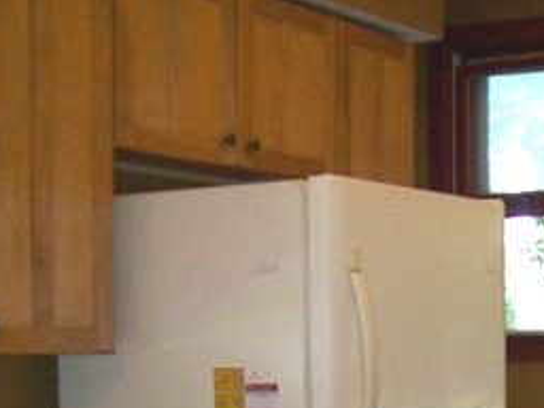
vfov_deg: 15.8
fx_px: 1414
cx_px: 623
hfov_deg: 20.6
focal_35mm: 90
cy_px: 491
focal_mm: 6
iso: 200
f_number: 2.7
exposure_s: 1/64
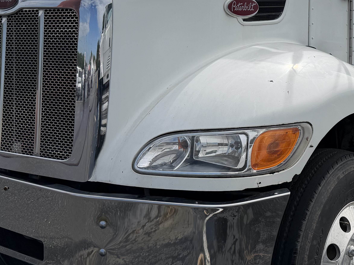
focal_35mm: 58
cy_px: 93
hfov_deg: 32.5
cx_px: 276
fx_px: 593
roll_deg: -1.8
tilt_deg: -7.1
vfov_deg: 25.1
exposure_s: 1/9091
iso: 100
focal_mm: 6.76
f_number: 1.78
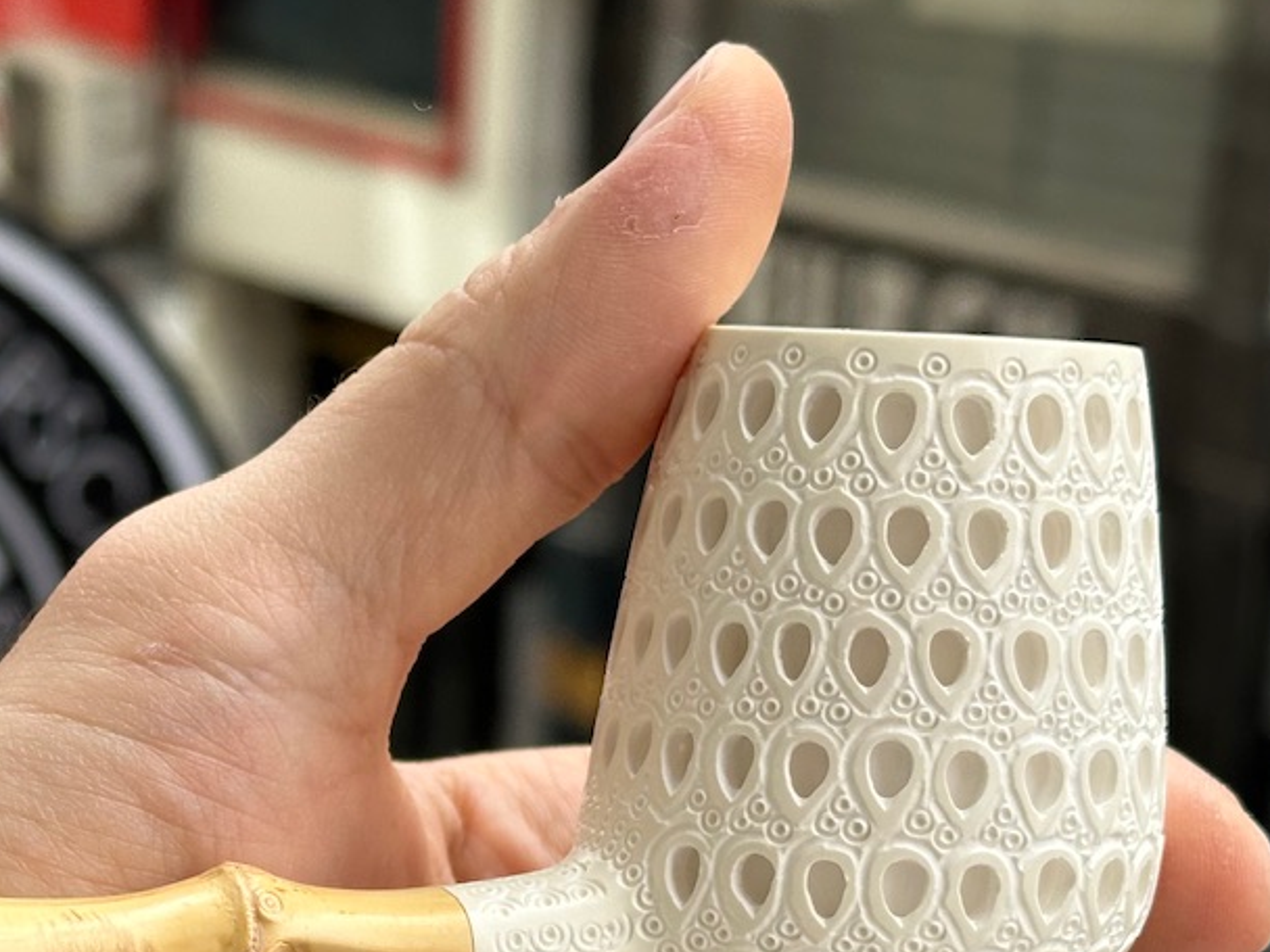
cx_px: 132
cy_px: 808
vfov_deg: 14.5
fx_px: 3706
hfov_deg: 19.1
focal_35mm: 101
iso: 64
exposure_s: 1/980
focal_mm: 6.86
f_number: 1.78
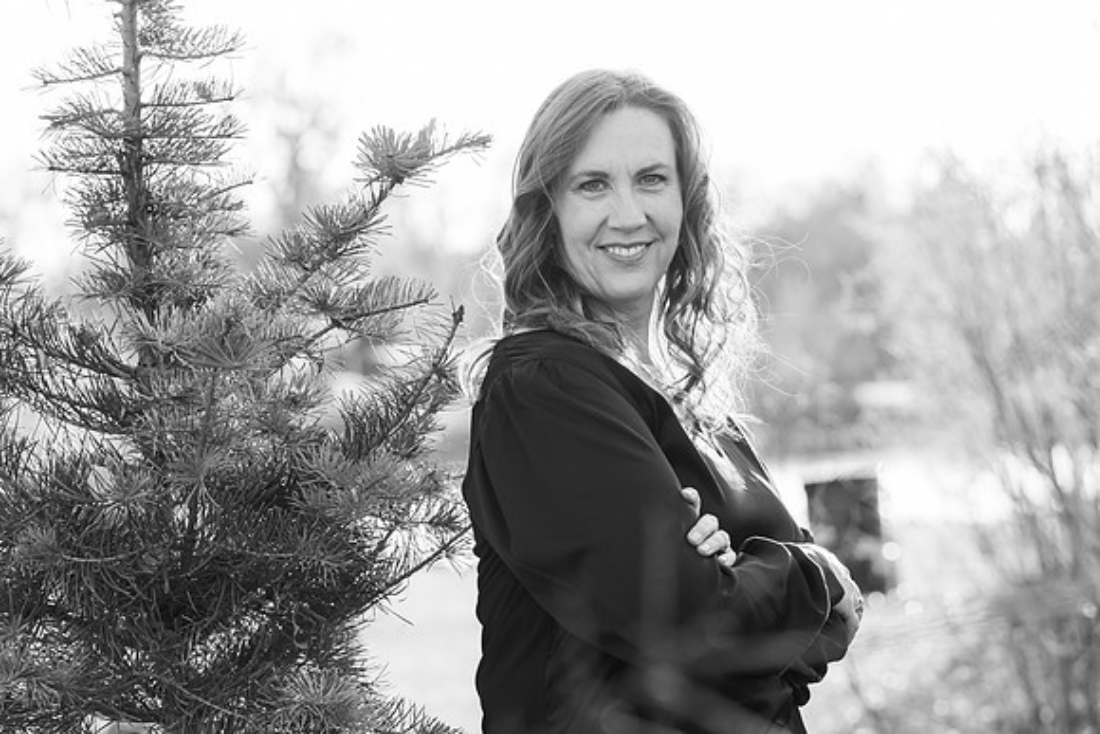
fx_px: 3087
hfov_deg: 20.2
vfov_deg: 13.6
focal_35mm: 101
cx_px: 550
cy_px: 367
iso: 1000
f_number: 4.5
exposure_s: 1/800
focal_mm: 101
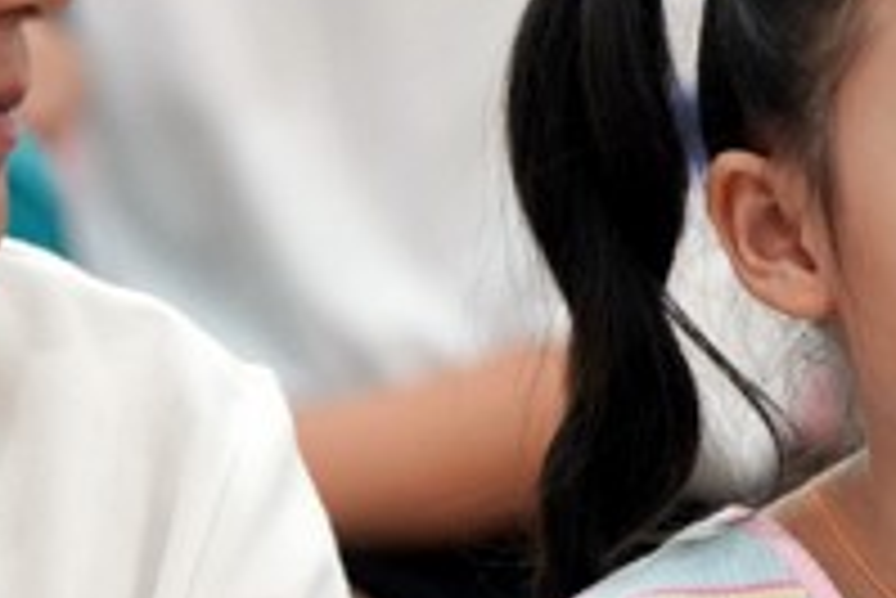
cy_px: 710
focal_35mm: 824
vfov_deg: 1.7
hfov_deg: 2.5
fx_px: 20523
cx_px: 1171
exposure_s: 1/200
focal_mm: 182
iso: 2000
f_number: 4
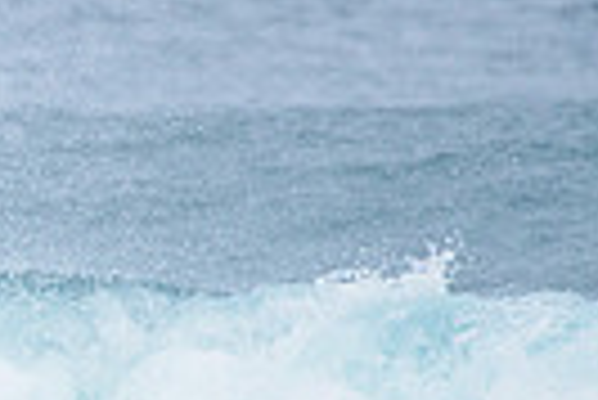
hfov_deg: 0.9
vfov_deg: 0.6
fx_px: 36168
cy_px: 506
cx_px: -328
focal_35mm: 2175
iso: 280
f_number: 5.6
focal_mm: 500
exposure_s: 1/2000
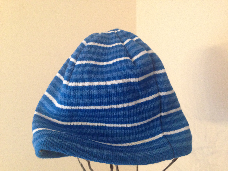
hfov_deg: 55.4
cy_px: 86
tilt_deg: -10.9
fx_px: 217
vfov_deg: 42.9
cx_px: 114
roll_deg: +2.2
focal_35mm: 33
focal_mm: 4.12
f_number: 2.4
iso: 400
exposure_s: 1/20
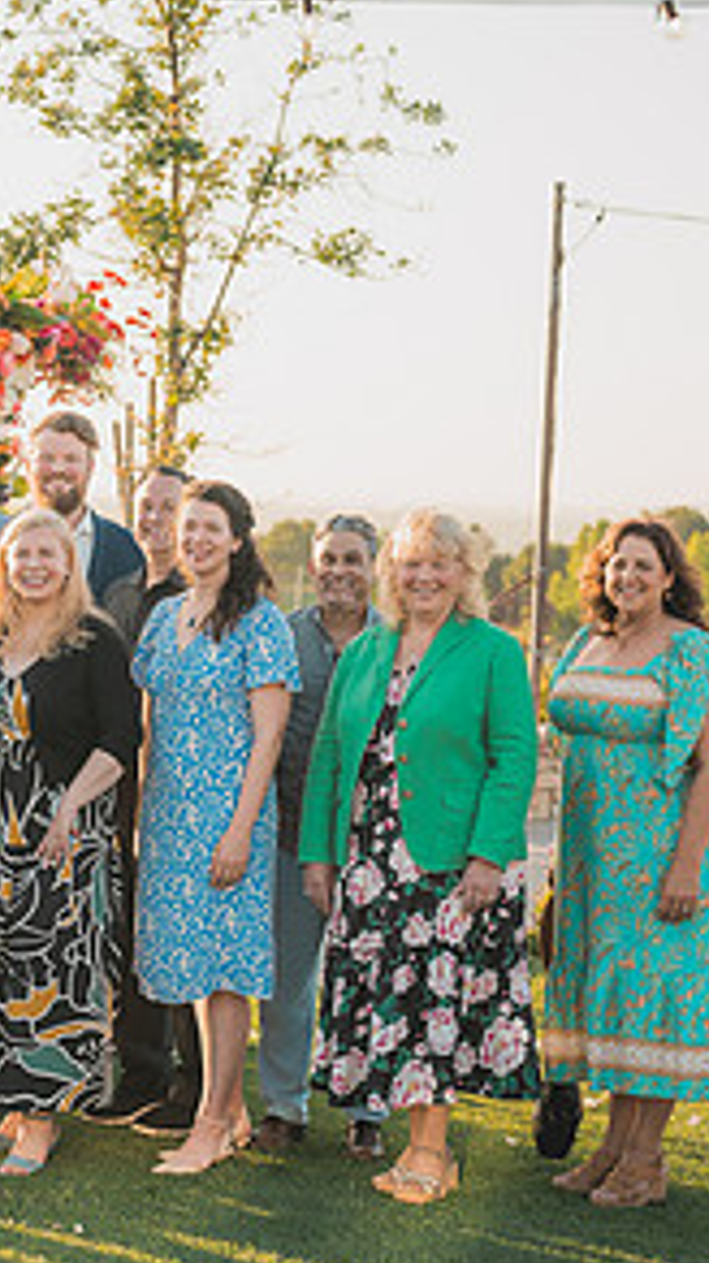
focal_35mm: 104
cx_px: -311
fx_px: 3480
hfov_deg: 11.2
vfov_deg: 20.6
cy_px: 634
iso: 200
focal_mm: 50
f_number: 2.8
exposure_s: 1/640
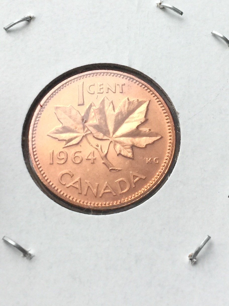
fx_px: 256
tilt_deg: -73.7
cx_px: 114
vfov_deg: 61.7
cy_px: 153
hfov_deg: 48.2
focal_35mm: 29
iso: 40
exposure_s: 1/30
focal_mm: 4.15
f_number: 2.2
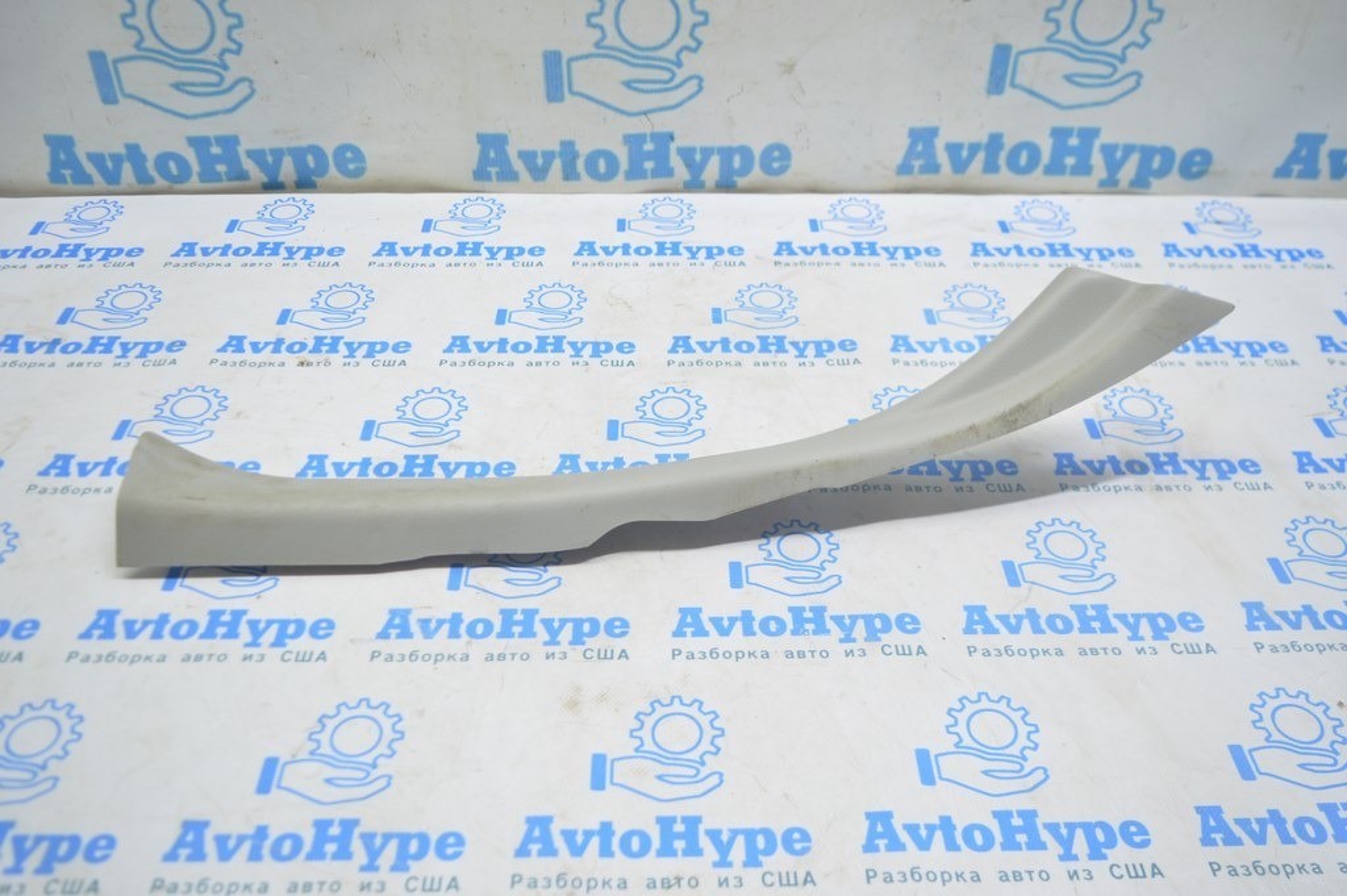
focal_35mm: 32
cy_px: 448
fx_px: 1178
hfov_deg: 59.5
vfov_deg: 41.6
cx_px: 674
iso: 400
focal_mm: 21
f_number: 3.8
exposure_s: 1/40
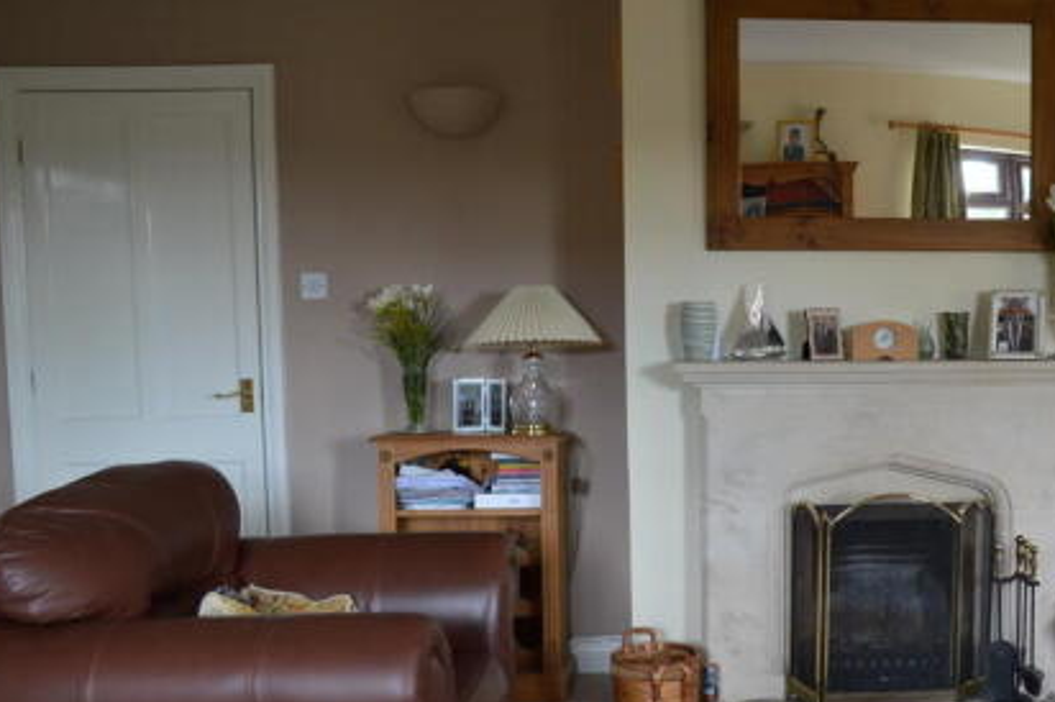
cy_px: 433
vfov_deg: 31.0
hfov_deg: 43.8
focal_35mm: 43
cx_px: 807
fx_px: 1259
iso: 450
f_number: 3.5
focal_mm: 18
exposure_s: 1/60
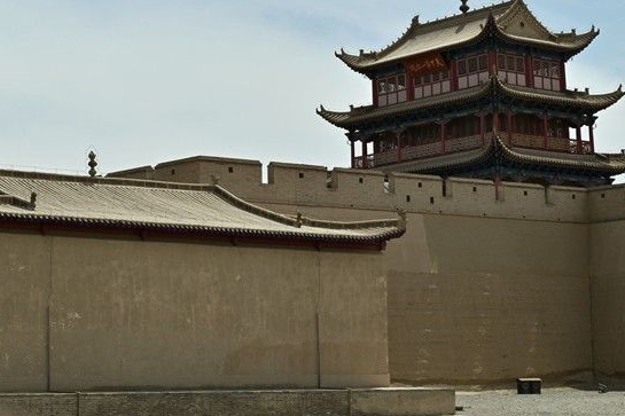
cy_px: 152
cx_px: 378
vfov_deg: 14.5
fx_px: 1631
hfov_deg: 21.7
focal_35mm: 94
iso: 100
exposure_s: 1/250
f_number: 16
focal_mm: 50
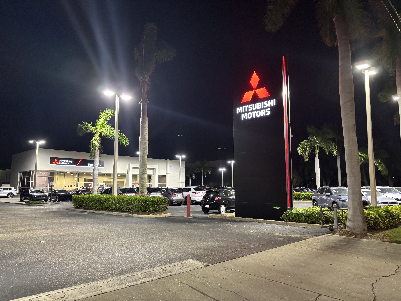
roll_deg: -0.5
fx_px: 301
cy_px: 150
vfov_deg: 53.1
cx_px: 200
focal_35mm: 26
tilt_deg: +6.6
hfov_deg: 67.3
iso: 500
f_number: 1.6
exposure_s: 1/40
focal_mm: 5.96
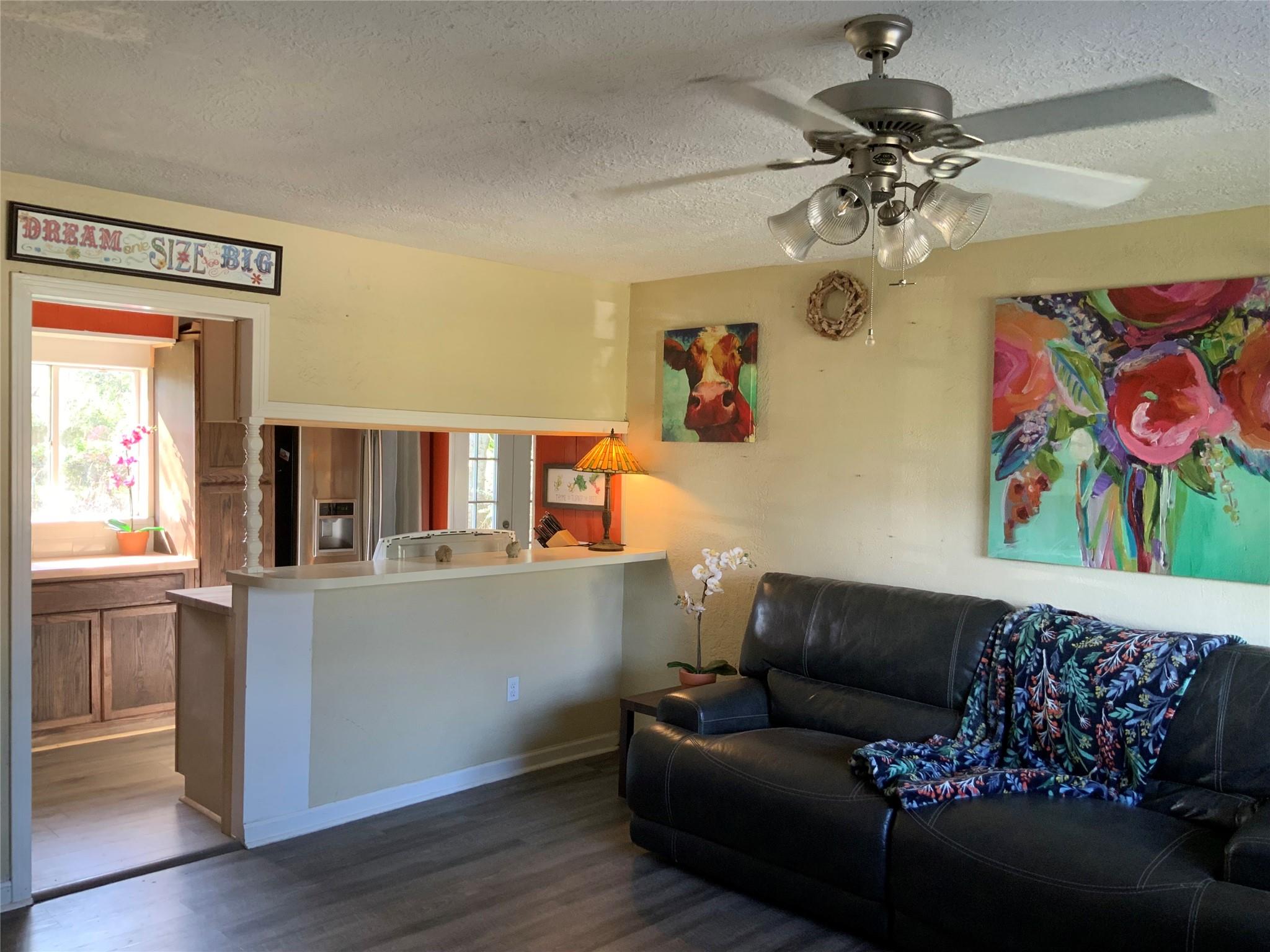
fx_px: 1064
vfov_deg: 48.2
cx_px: 635
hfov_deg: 61.7
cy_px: 476
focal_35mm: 29
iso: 80
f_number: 1.8
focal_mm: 3
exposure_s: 1/60
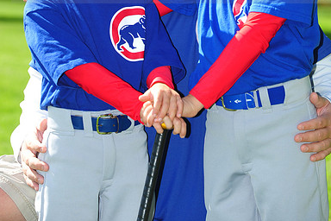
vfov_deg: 4.5
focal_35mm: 302
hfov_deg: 6.8
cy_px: -24
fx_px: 2777
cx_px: 166
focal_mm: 200
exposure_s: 1/320
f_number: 7.1
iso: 200
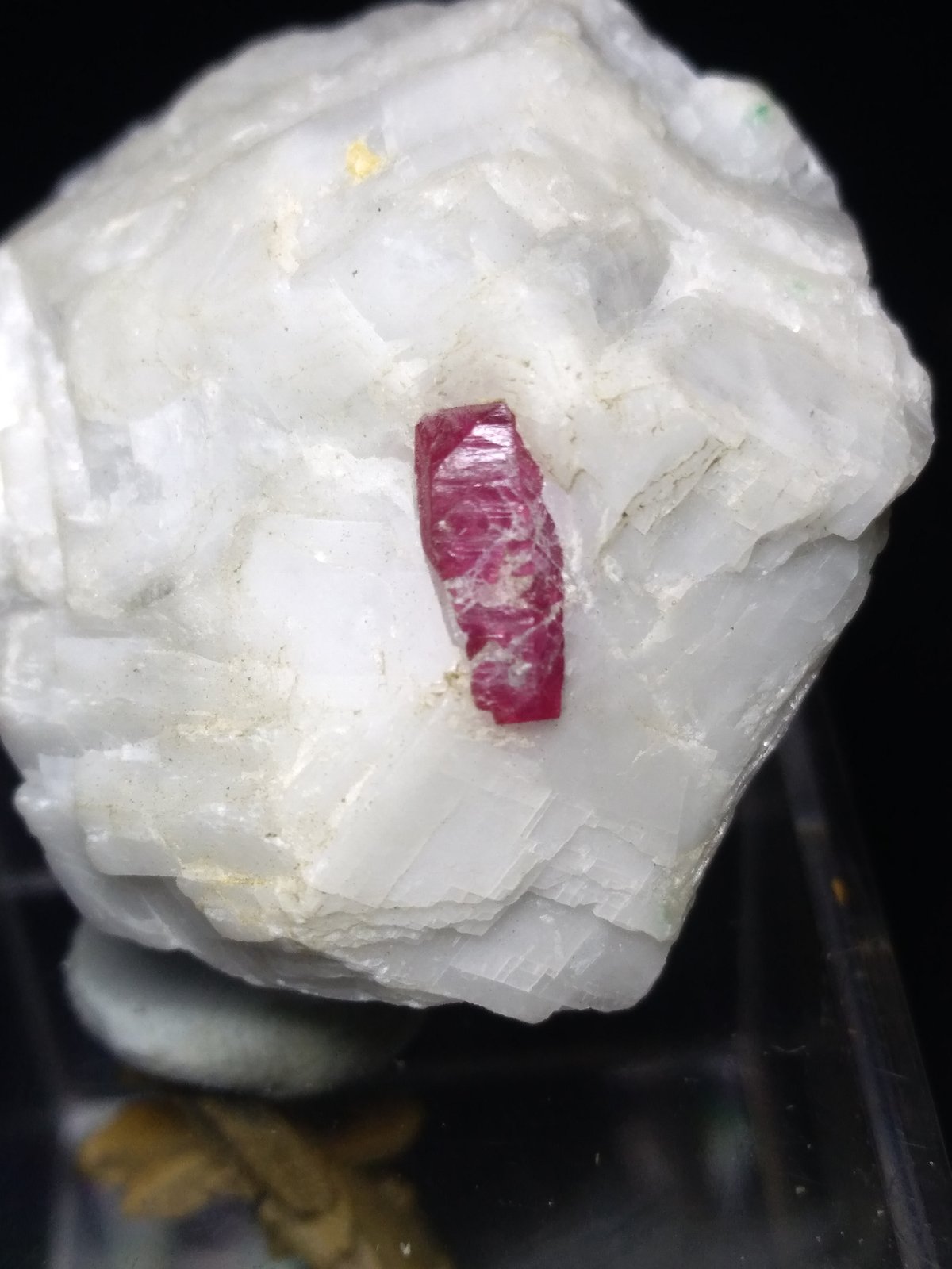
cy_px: 634
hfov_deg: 53.1
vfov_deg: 67.3
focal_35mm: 26
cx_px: 476
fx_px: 953
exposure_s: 1/120
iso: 121
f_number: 2
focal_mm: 3.54
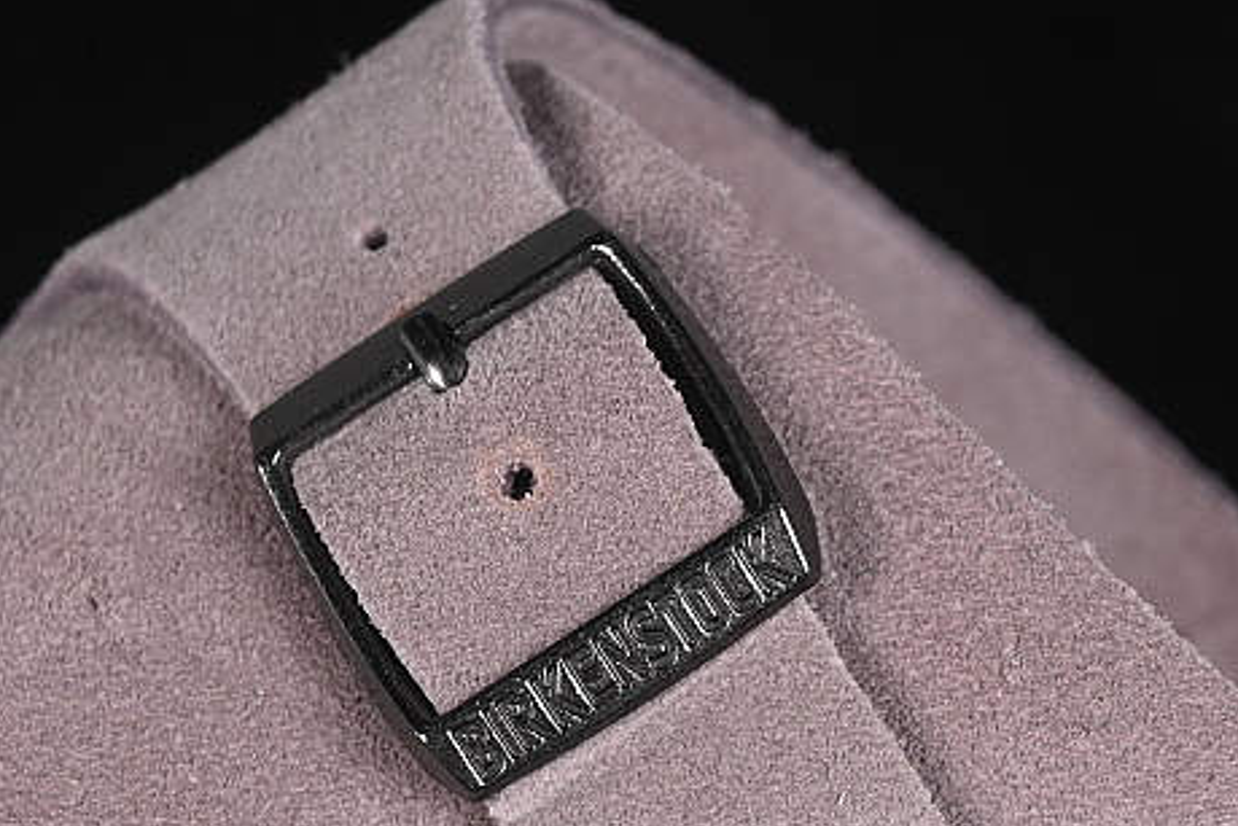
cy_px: 683
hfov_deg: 11.6
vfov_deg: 7.8
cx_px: 910
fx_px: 6054
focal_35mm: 176
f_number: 7.1
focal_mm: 50
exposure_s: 1/60
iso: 160
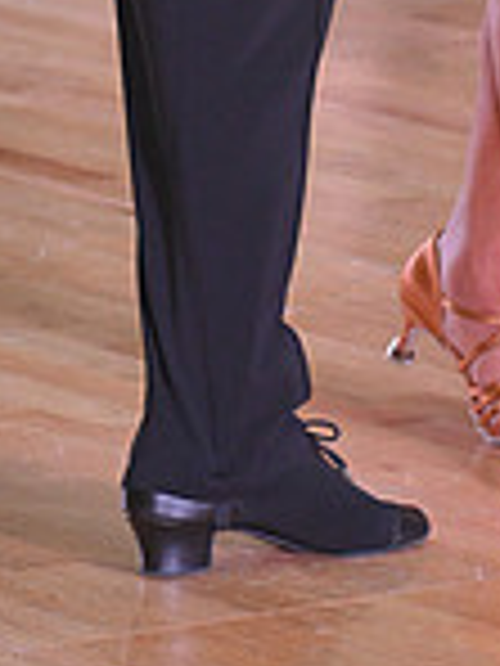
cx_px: 358
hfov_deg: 3.4
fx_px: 8397
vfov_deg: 4.5
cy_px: -526
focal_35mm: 436
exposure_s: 1/320
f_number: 5
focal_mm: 116
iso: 2000
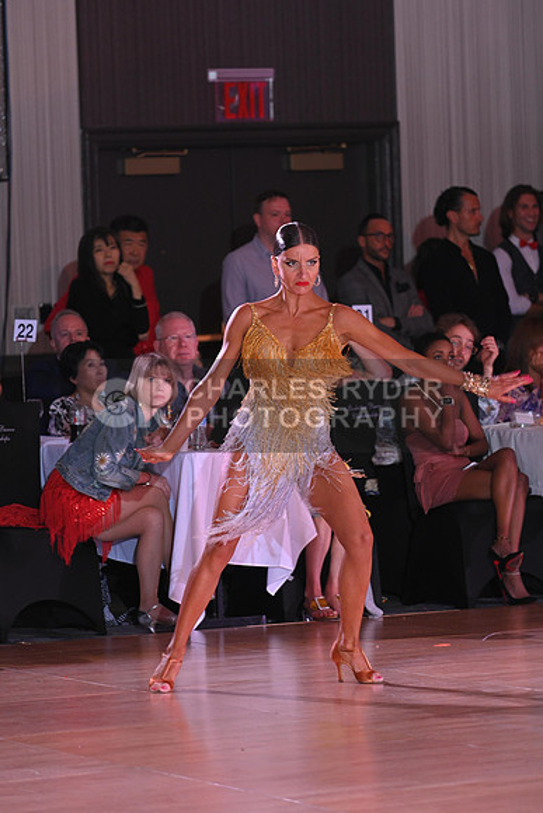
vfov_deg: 10.8
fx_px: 4296
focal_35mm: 190
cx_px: 272
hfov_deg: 7.2
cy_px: 406
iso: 1600
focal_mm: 190
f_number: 4.5
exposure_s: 1/200
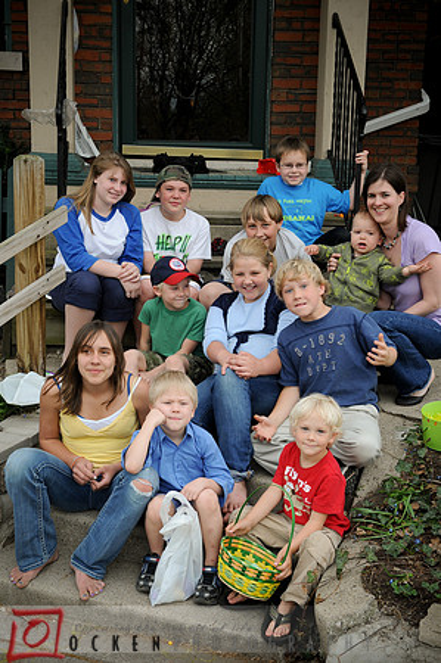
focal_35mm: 51
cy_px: 332
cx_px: 220
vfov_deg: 38.9
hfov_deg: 26.4
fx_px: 939
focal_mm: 34
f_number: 6.3
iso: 200
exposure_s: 1/100
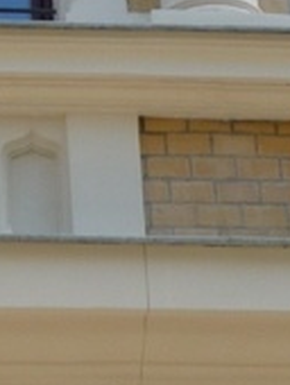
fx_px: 2618
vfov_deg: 7.8
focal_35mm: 235
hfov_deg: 6.3
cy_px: -512
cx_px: 165
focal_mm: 8.5
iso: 100
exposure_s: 1/200
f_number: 4.2
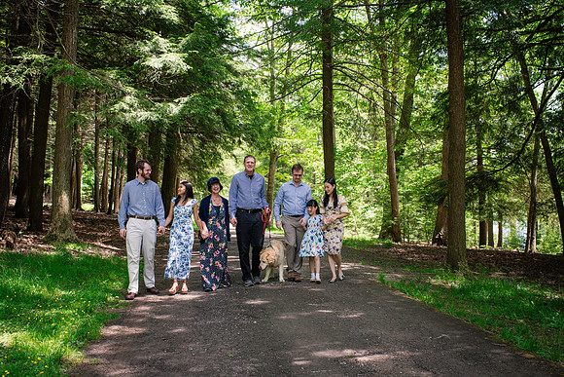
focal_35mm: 36
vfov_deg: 36.5
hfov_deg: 52.6
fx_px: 570
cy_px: 194
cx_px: 282
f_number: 8
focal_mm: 35
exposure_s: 1/200
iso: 640
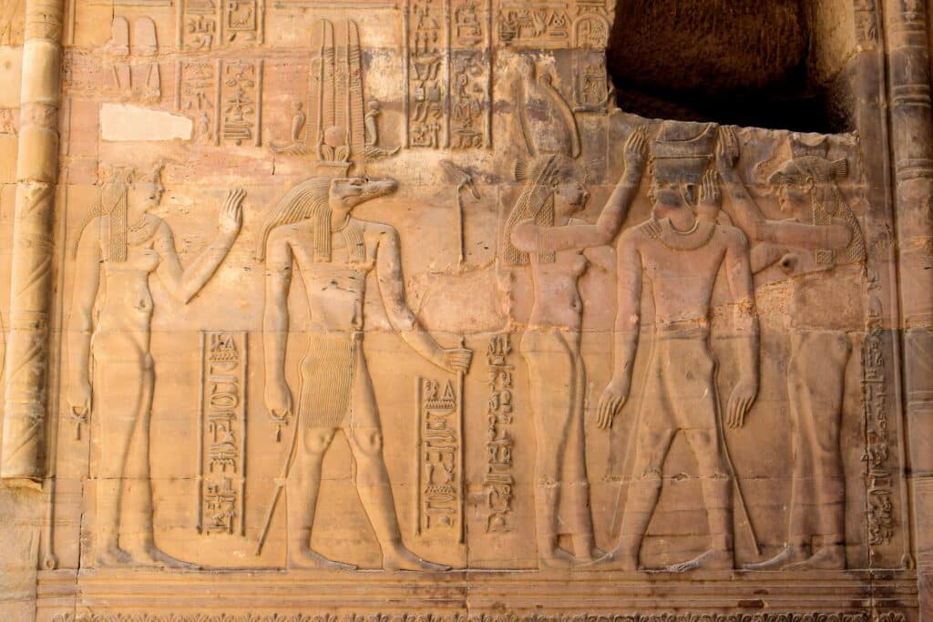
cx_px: 466
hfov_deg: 35.0
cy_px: 311
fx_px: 1477
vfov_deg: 23.8
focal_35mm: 57
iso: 400
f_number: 9
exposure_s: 1/125
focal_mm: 38
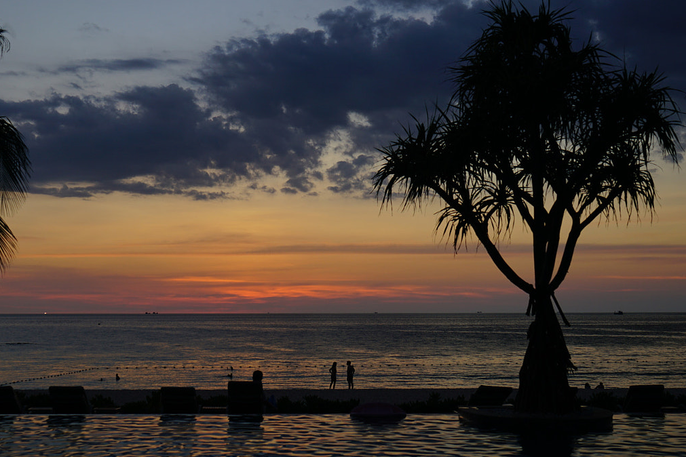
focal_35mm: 57
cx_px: 291
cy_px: 216
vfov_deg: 23.8
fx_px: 1086
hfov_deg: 35.0
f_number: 4
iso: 100
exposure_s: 1/30
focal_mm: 36
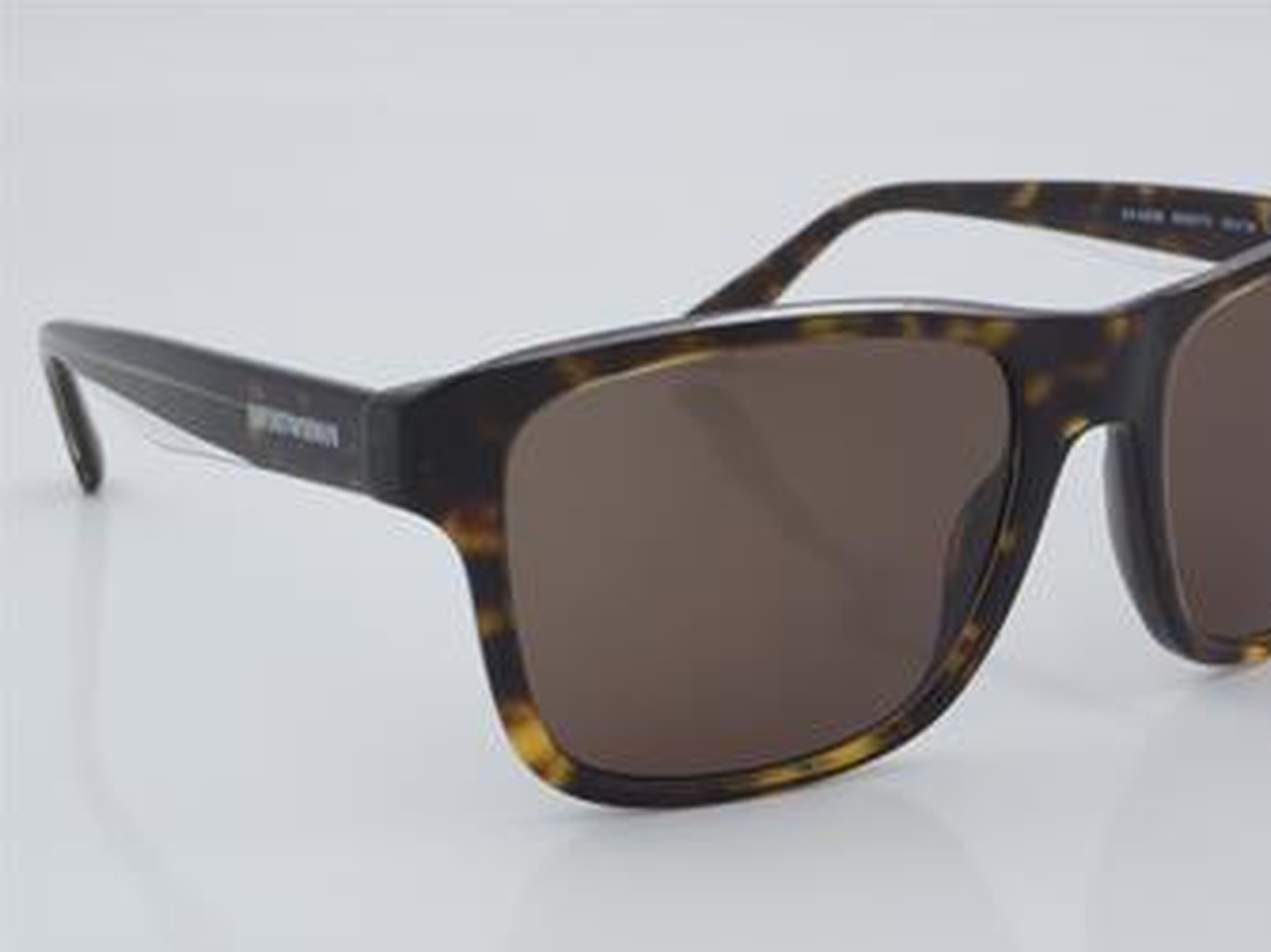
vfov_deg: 17.2
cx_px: 751
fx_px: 3157
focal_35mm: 86
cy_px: 497
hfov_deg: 22.7
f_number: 32
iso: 100
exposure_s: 1/4
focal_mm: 50
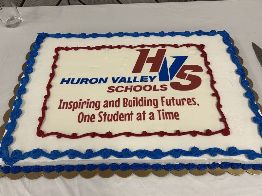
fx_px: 197
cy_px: 98
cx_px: 131
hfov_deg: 67.3
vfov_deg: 53.1
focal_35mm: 26
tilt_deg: -57.5
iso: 100
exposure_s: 1/120
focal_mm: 5.7
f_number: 1.5
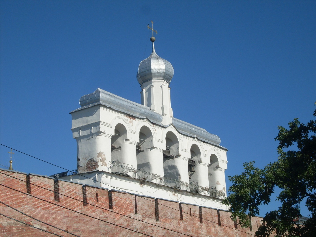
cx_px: 158
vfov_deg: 18.2
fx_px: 739
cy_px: 118
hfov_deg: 24.1
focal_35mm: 81
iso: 80
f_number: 11.8
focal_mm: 13.5
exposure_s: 1/250
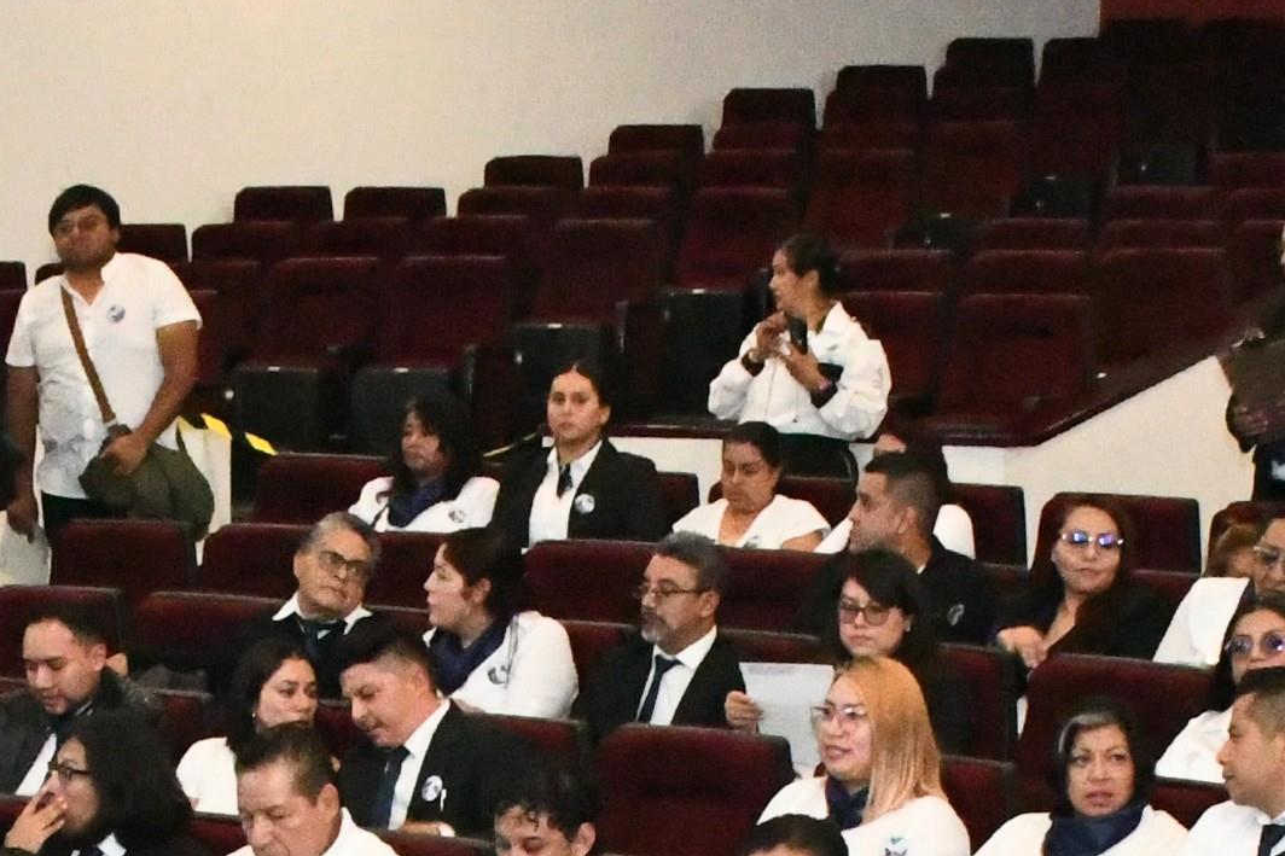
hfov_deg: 19.2
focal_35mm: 106
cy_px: 1417
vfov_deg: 12.1
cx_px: 367
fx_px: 3783
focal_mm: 18
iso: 10000
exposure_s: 1/60
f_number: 10
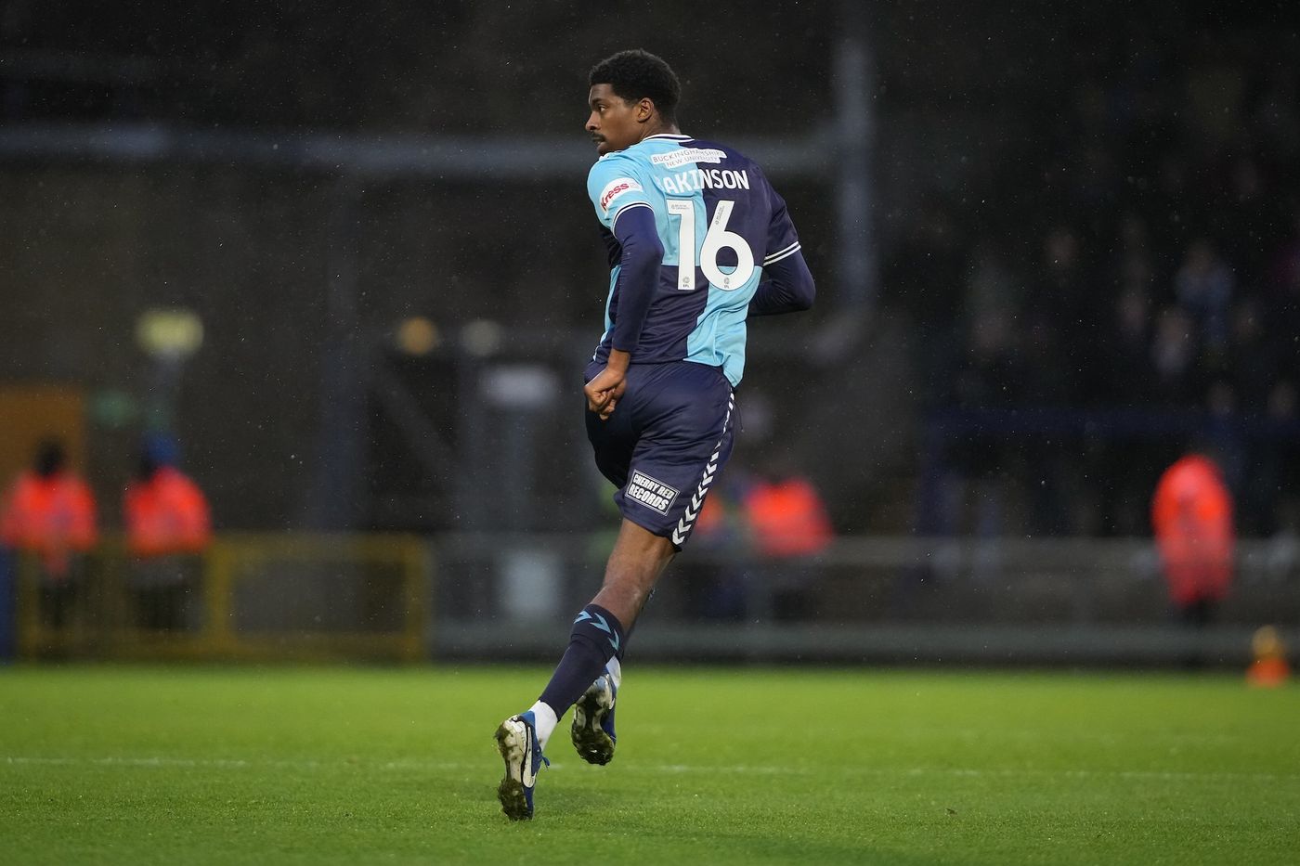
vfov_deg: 3.4
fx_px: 14442
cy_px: 433
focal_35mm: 400
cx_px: 650
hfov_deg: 5.2
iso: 3200
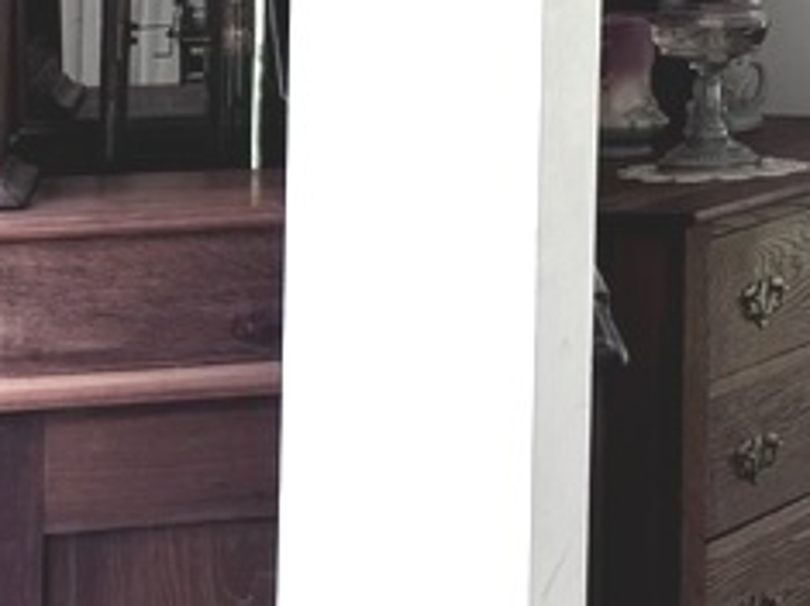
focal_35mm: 147
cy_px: -358
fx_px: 3438
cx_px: 2106
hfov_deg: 10.8
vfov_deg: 9.7
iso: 64
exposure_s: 1/139
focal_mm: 6.76
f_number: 1.78
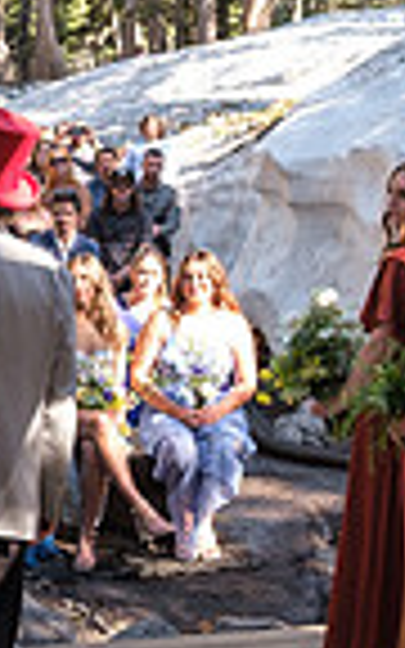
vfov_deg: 18.8
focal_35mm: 111
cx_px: -346
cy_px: 286
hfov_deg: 11.0
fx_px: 1960
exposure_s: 1/250
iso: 250
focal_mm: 18
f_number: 3.6
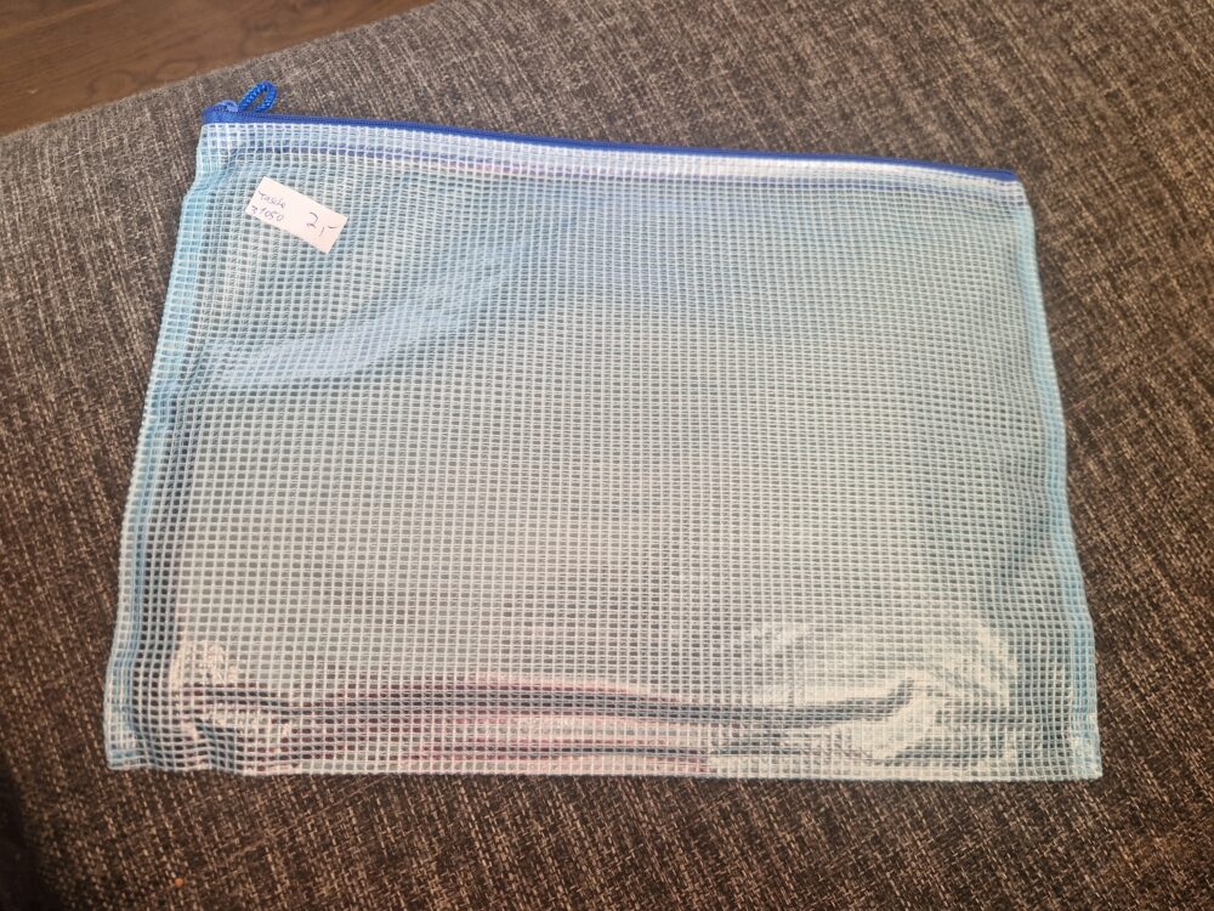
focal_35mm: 23
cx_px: 607
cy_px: 456
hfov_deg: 73.9
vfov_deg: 58.9
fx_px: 807
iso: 50
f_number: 1.8
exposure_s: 1/201
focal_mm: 5.4
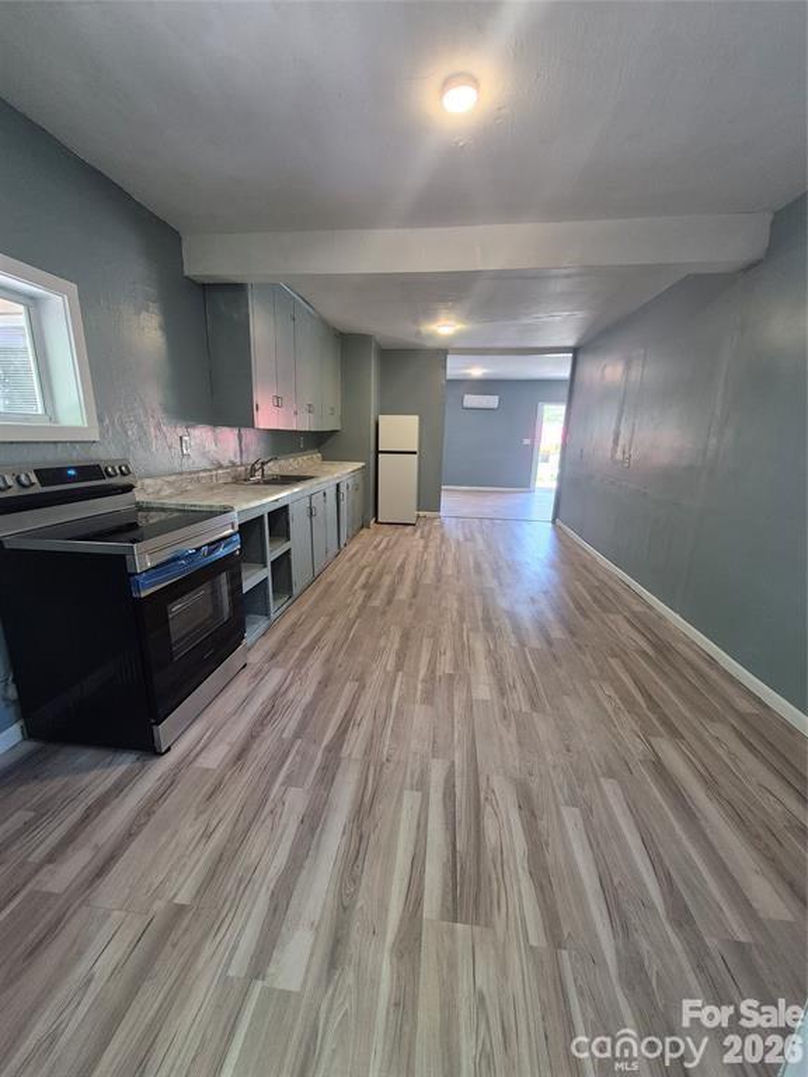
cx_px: 404
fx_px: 405
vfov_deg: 106.2
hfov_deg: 89.9
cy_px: 538
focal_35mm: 13
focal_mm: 1.74
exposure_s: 1/60
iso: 200
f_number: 2.2
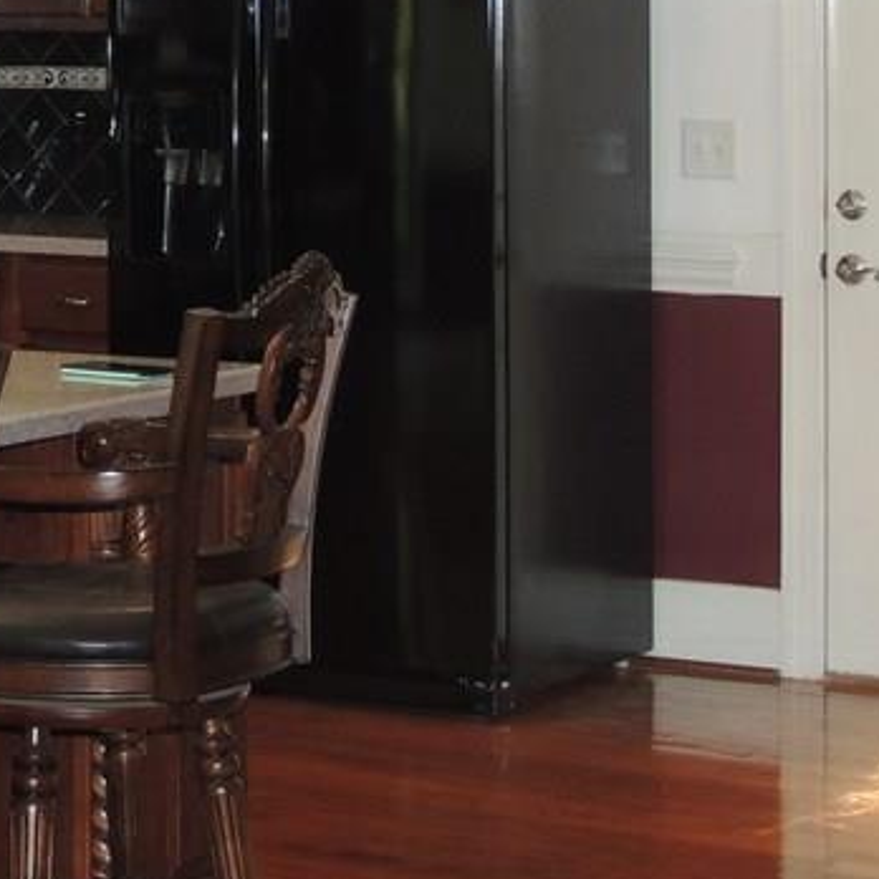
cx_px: -237
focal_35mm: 130
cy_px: -73
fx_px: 3735
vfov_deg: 13.2
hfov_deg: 13.0
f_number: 3.6
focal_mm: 8.9
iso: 400
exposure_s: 1/40
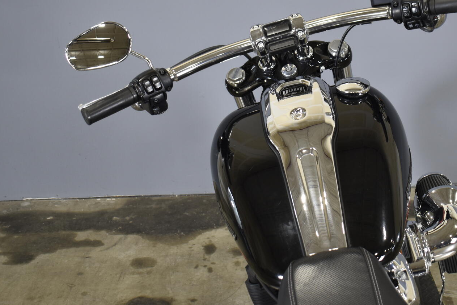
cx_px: 289
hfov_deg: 34.8
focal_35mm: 57
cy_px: 105
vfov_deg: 23.7
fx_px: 724
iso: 400
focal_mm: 24
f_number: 3.8
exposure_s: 1/30
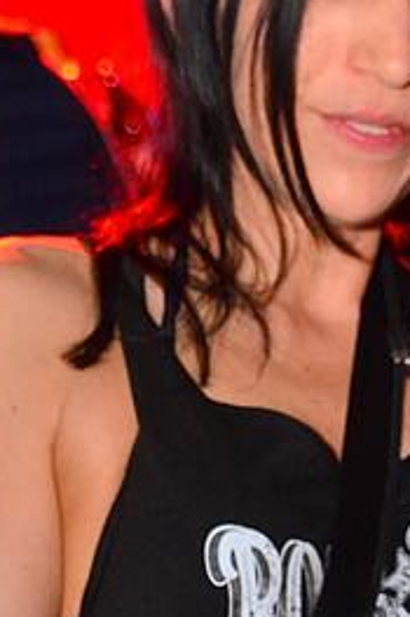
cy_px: 462
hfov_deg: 8.7
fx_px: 2668
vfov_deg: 13.1
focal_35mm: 156
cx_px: 531
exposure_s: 1/30
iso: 3200
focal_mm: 38
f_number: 5.6
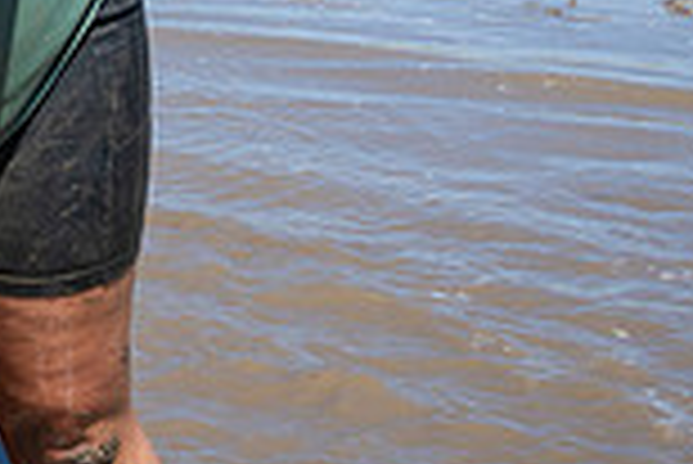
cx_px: -290
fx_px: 2158
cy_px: -430
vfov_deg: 11.2
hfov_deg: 16.8
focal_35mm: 112
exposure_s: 1/1000
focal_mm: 24
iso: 100
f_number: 4
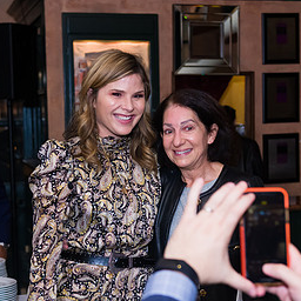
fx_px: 758
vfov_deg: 22.4
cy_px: 179
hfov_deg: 22.5
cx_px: 155
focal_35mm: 77
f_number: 3.2
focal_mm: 40
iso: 1000
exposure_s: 1/125
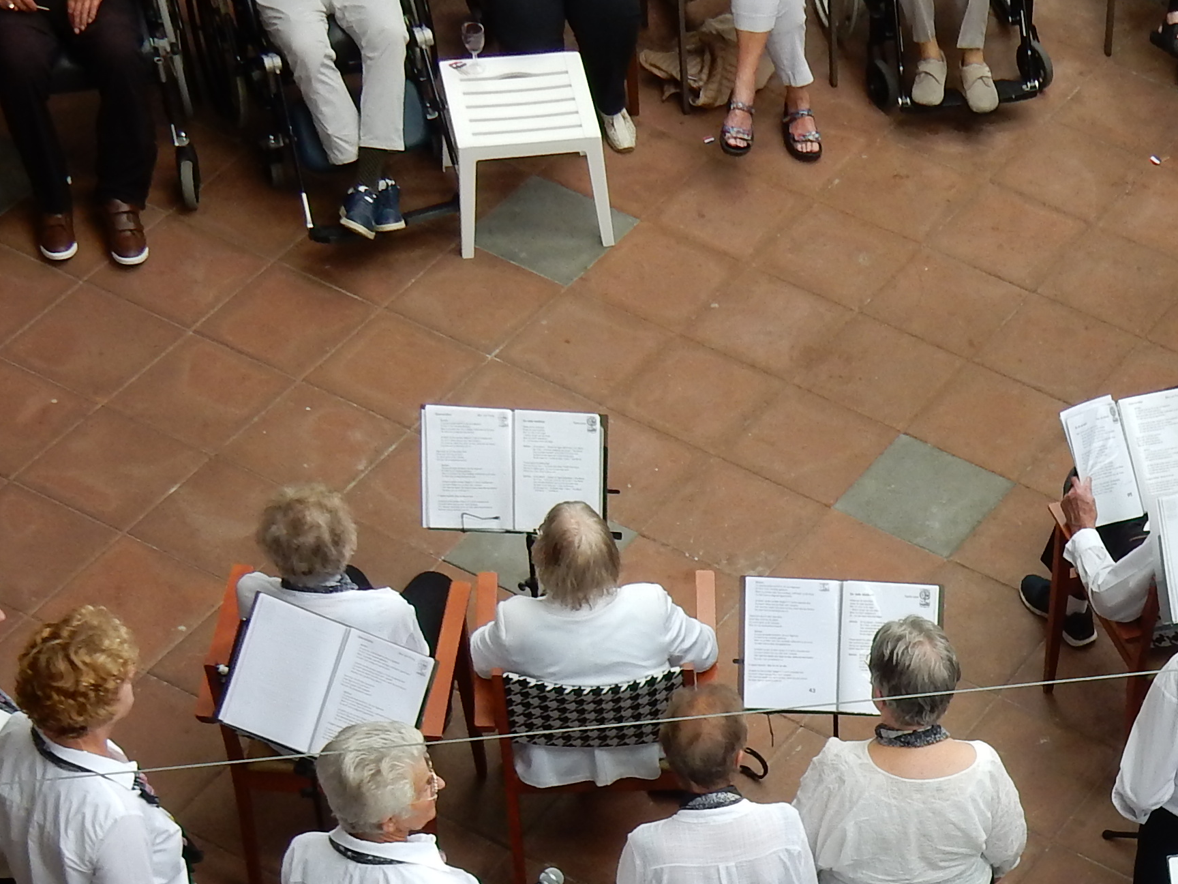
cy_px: 1104
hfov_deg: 19.8
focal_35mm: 96
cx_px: 1209
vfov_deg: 14.8
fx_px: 3267
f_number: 4
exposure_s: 1/50
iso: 125
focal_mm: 6.4
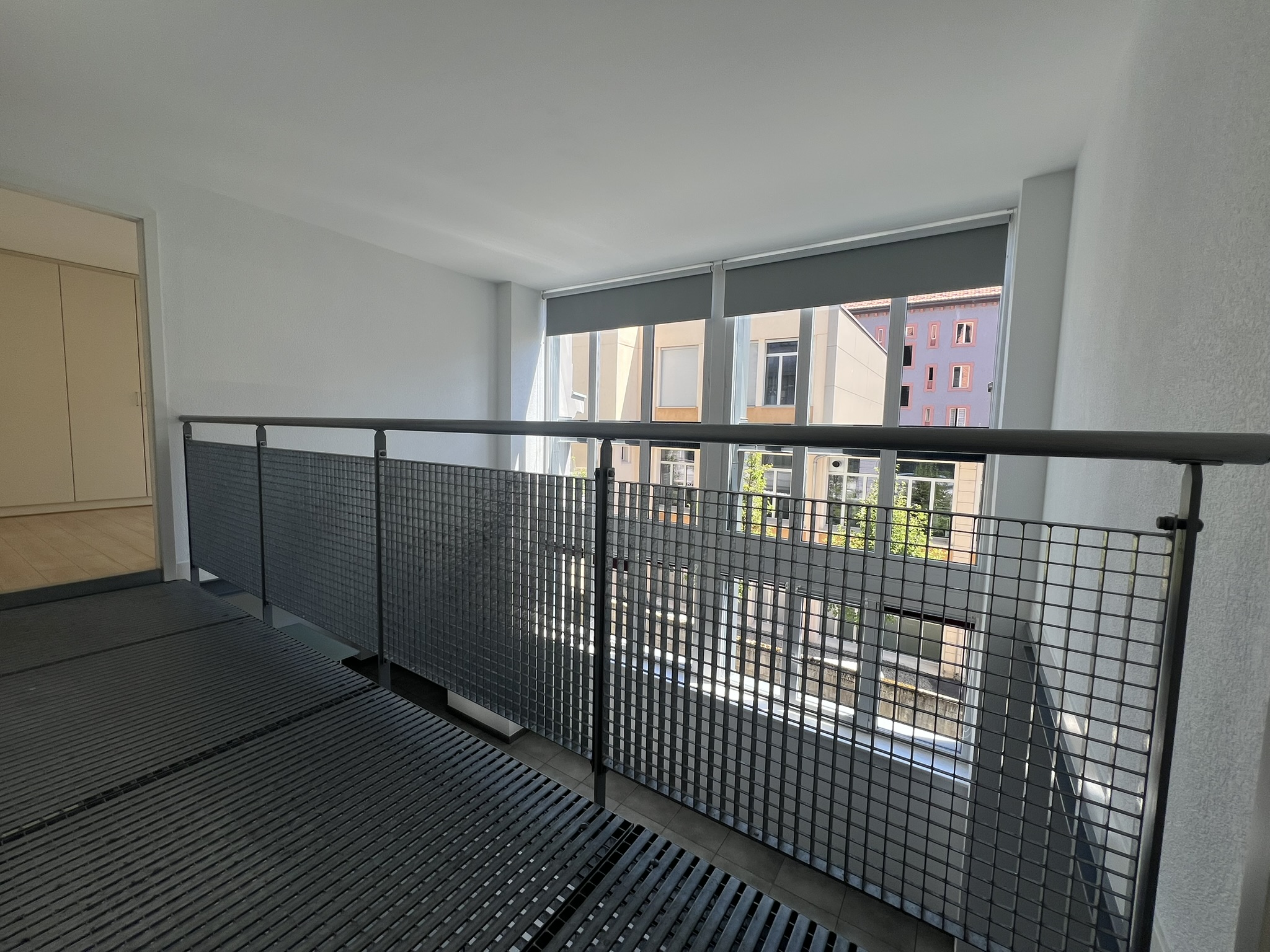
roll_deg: -1.3
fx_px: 477
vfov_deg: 89.9
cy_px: 476
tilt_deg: -4.9
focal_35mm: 13
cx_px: 635
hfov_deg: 106.2
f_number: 1.8
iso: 32
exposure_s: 1/251
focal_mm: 1.57
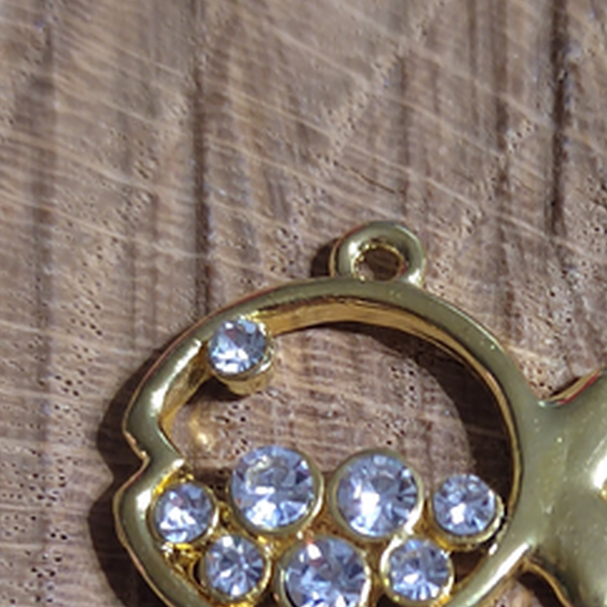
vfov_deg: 16.7
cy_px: 682
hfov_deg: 17.0
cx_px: 534
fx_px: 2004
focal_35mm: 101
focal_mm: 5.52
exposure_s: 1/50
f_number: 1.9
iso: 2213
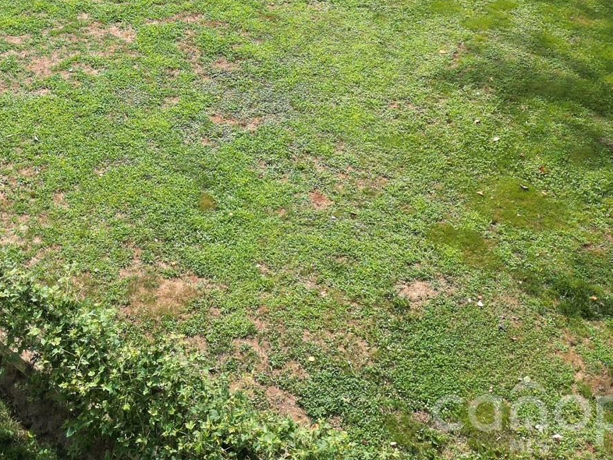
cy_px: -62
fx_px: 974
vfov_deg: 24.5
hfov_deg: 34.1
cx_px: 143
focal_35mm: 55
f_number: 1.7
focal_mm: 6.72
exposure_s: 1/240
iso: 100
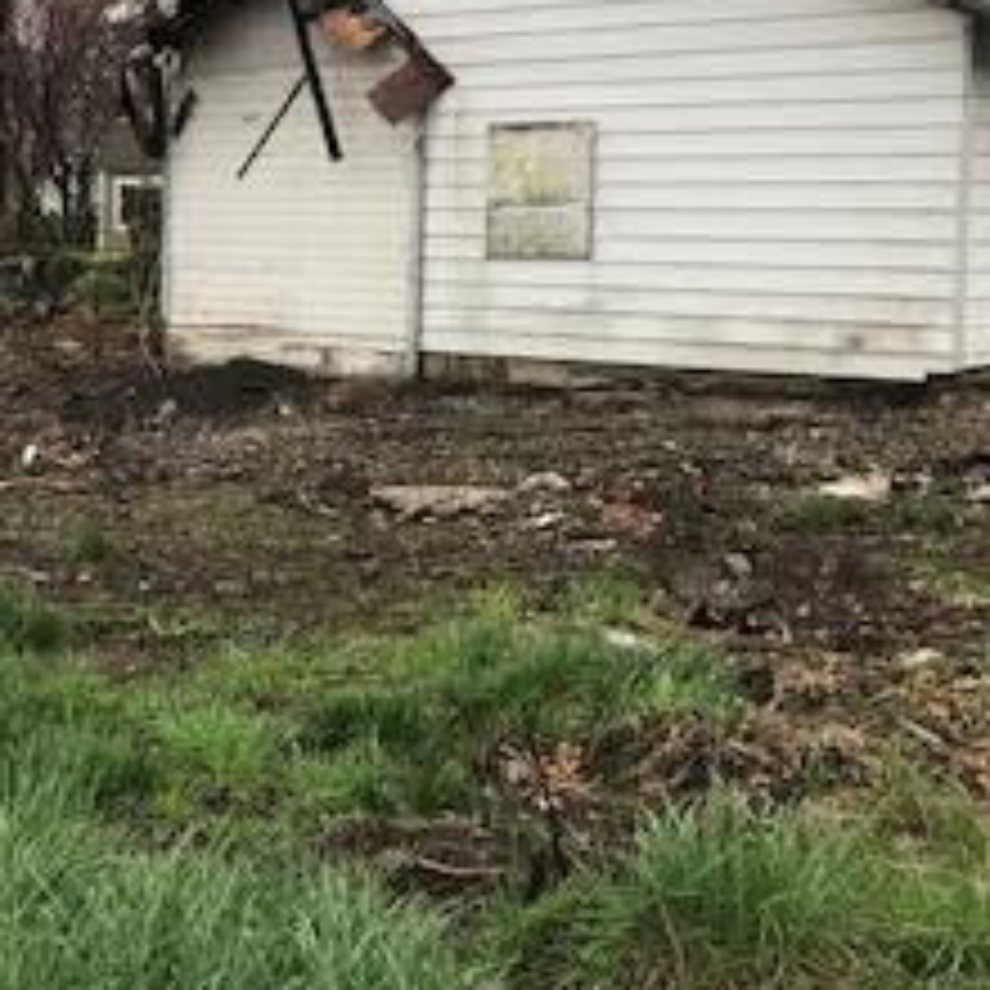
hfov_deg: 23.5
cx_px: 135
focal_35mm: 72
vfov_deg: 24.0
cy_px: 405
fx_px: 2330
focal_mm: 3.99
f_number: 1.8
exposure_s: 1/120
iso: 32
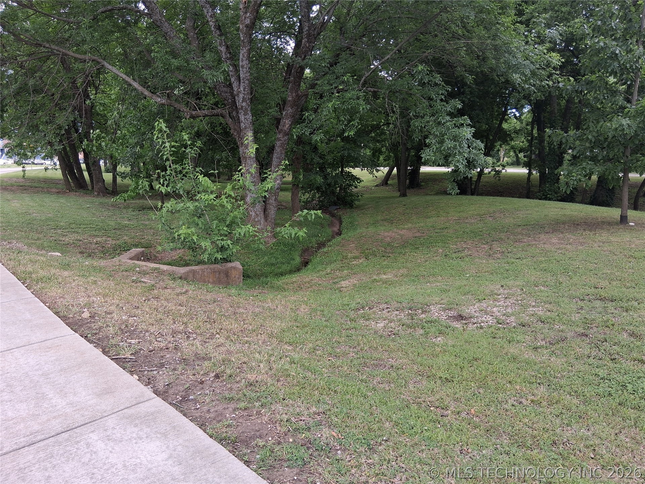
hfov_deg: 67.3
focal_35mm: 26
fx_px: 484
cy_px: 242
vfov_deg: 53.1
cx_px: 322
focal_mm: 3.98
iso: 32
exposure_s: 1/100
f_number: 1.8
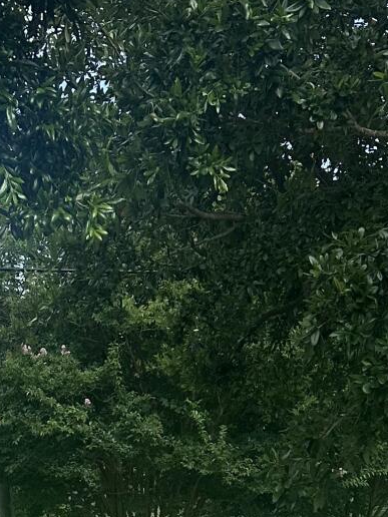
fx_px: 1390
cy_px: 961
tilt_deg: -19.2
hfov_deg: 15.7
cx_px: 20
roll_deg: +2.0
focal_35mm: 93
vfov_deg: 17.0
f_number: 1.78
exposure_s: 1/1587
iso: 80
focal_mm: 6.86
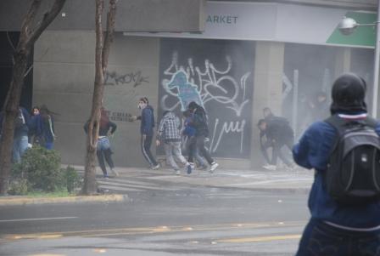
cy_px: 128
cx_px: 190
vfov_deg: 8.8
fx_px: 1666
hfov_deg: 13.0
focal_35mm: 158
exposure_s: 1/500
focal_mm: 105
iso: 500
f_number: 5.6
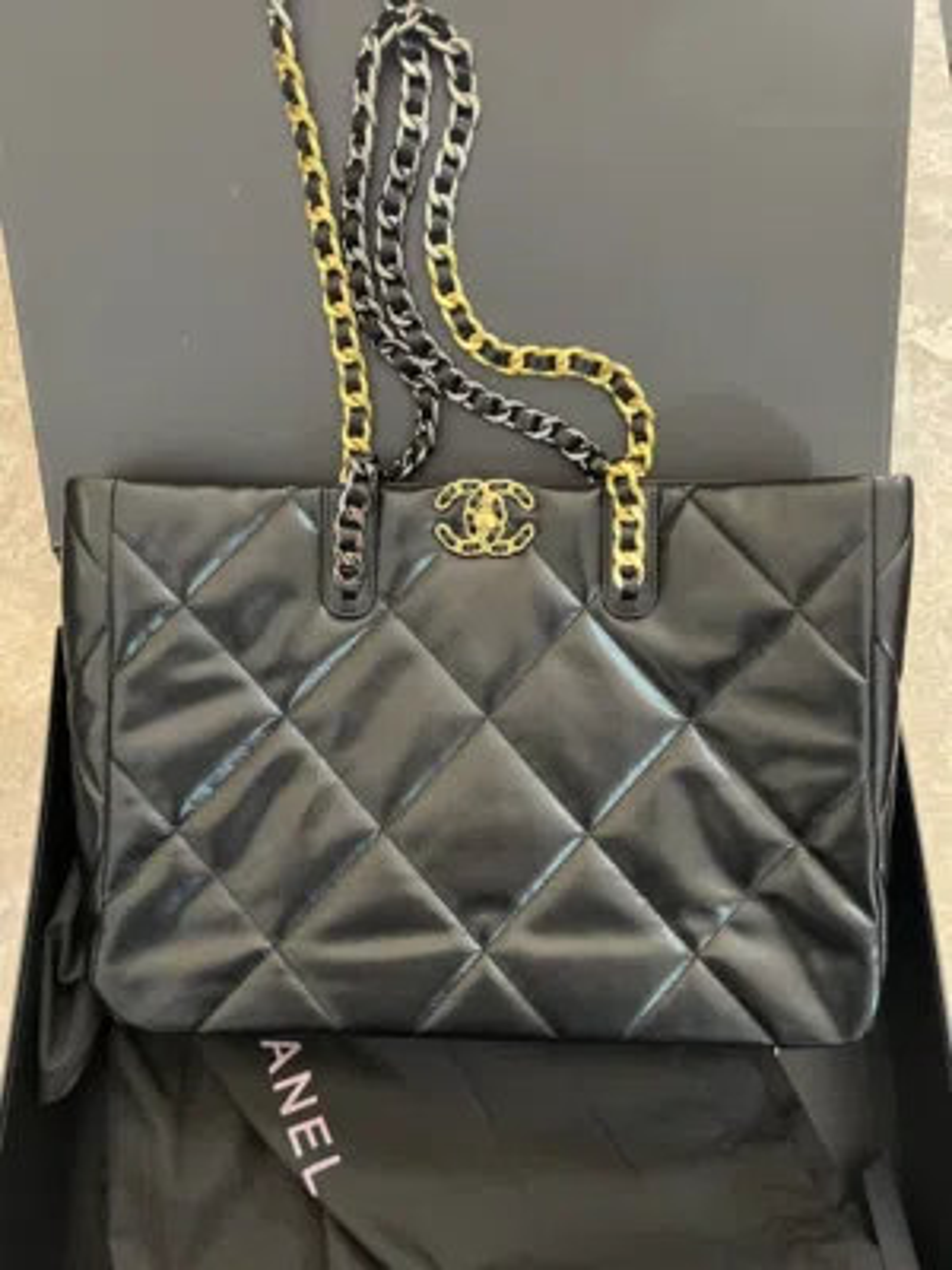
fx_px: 953
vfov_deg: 67.3
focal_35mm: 26
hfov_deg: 53.1
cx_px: 476
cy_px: 635
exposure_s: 1/40
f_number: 1.5
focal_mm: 5.7
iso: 640
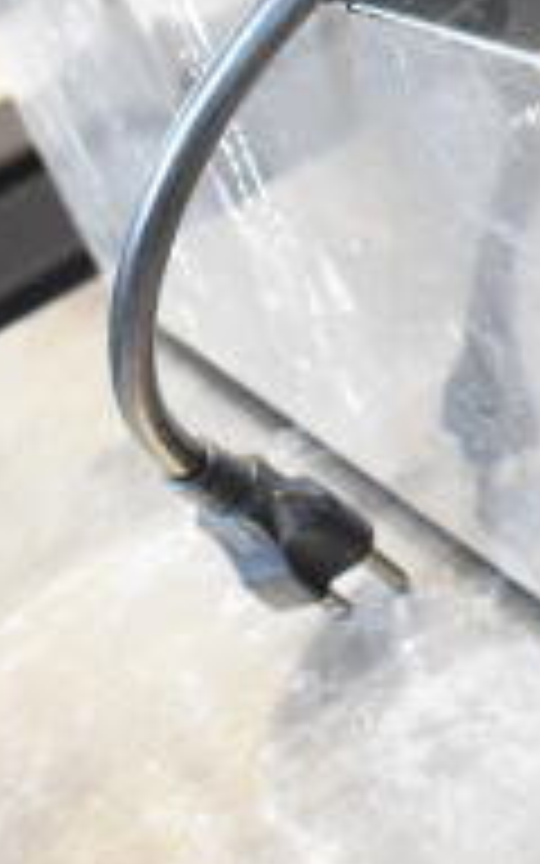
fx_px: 2284
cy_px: -34
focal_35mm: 97
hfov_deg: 12.6
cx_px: 891
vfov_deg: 20.6
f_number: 3.5
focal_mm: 20
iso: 2000
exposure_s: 1/30
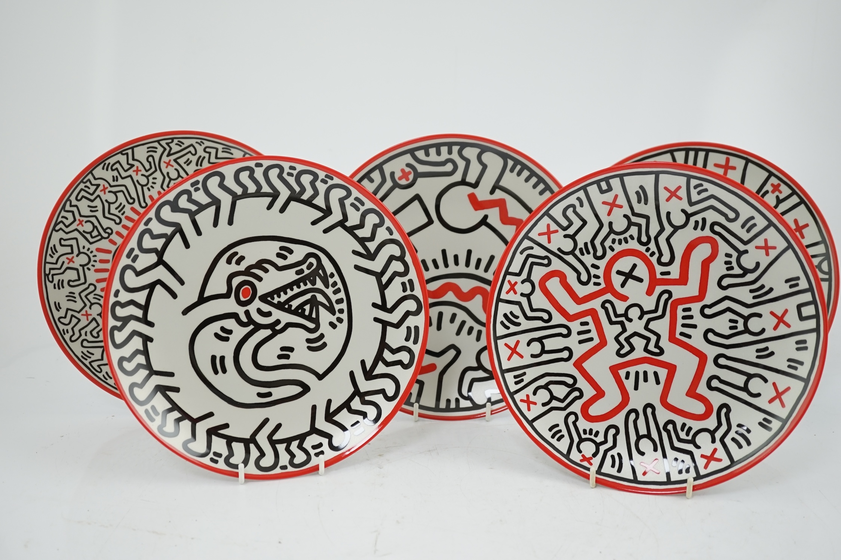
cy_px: 280
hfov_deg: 43.6
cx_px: 420
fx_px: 1051
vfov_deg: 29.9
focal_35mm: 45
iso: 250
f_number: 3.5
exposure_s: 1/60
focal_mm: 30
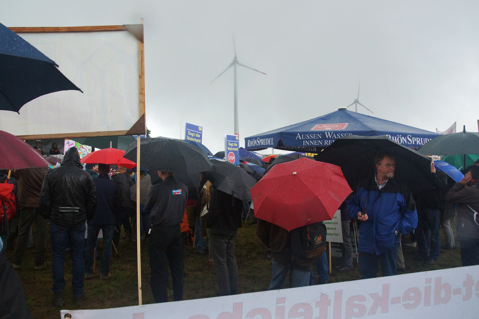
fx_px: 399
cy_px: 160
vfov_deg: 43.6
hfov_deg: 61.9
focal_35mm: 30
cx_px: 240
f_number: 8
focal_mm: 20
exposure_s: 1/500
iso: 800
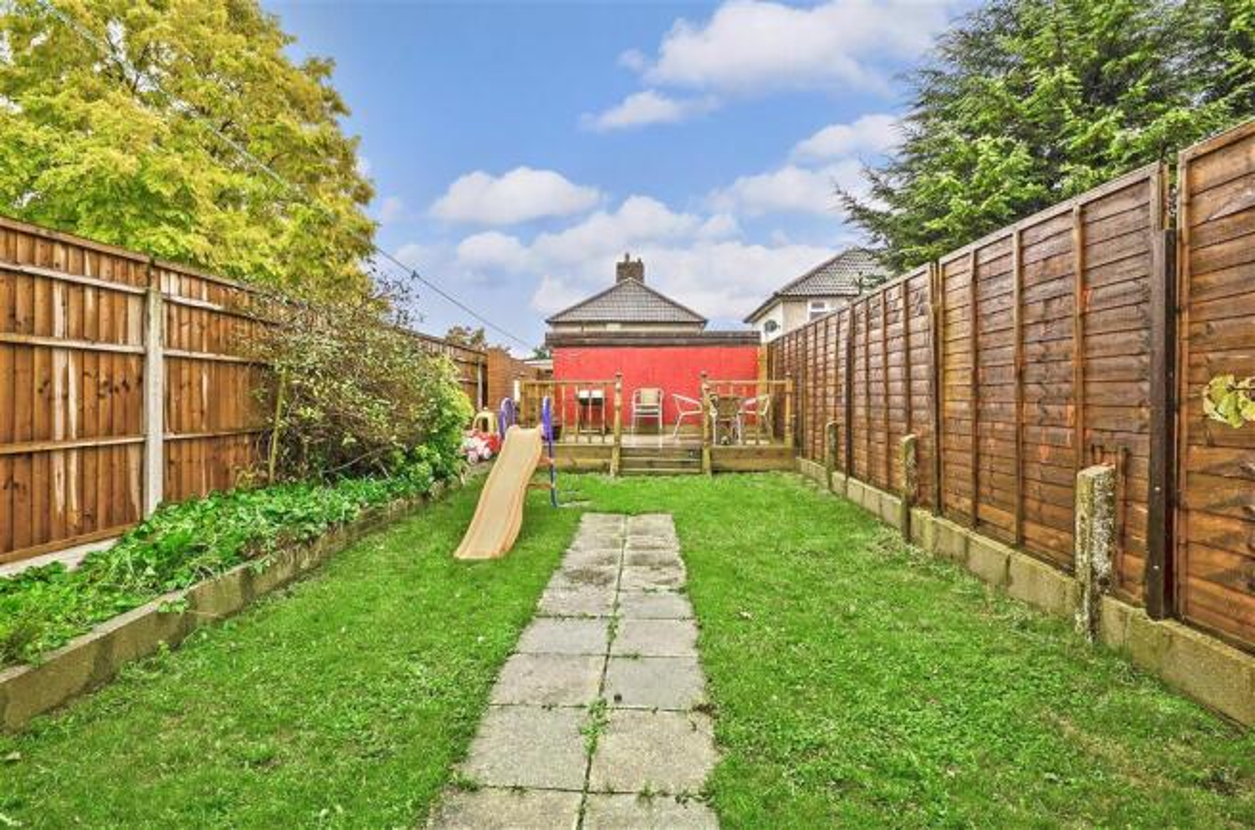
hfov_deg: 90.1
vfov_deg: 67.1
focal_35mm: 18
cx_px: 628
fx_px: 626
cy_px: 415
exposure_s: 1/60
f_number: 18
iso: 400
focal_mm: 12
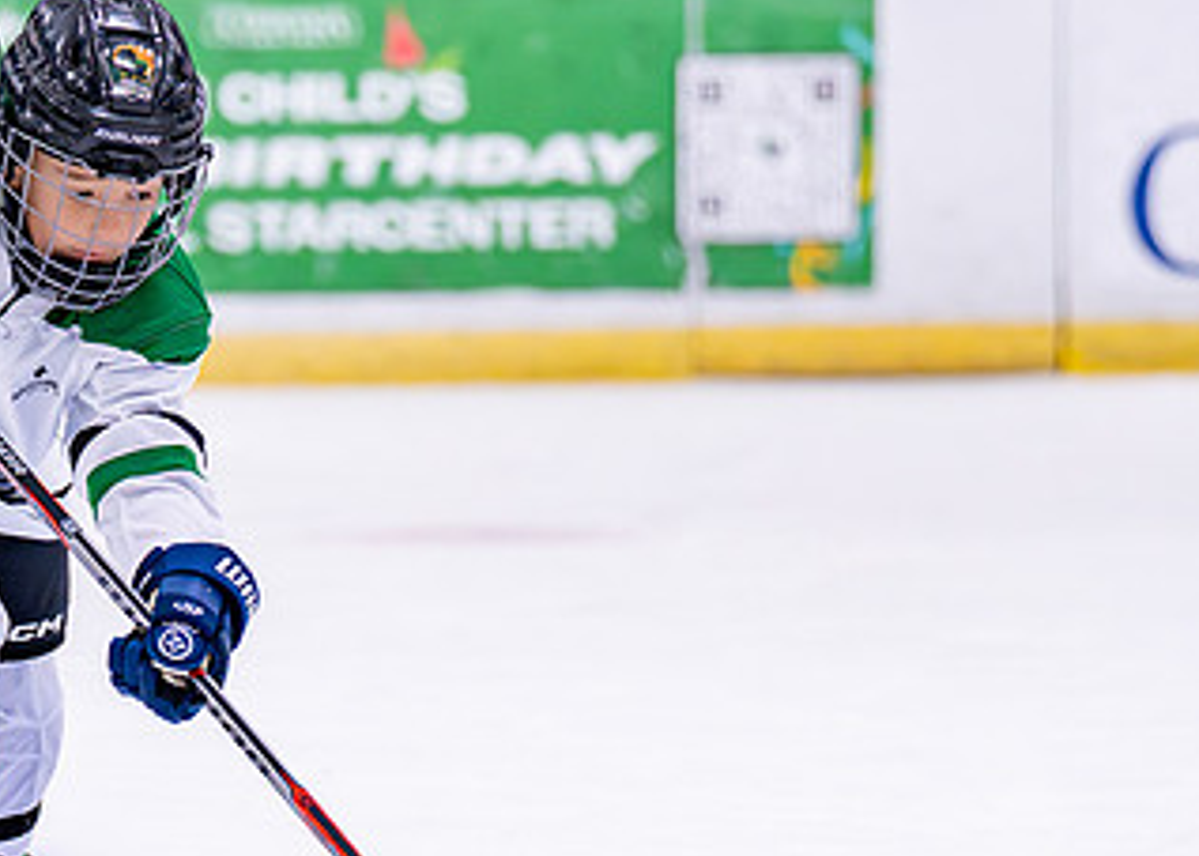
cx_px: -18
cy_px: 610
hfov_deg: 6.4
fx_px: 10690
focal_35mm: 314
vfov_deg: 4.6
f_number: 2.8
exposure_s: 1/1250
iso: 2500
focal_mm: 110
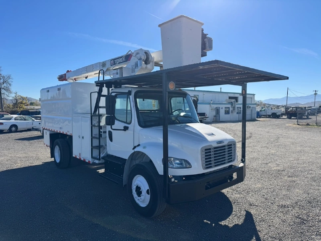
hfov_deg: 71.6
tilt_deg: -2.5
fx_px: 223
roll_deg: +1.3
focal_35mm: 24
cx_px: 160
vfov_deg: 56.8
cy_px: 120
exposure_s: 1/4950
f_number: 1.78
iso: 80
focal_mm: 6.76
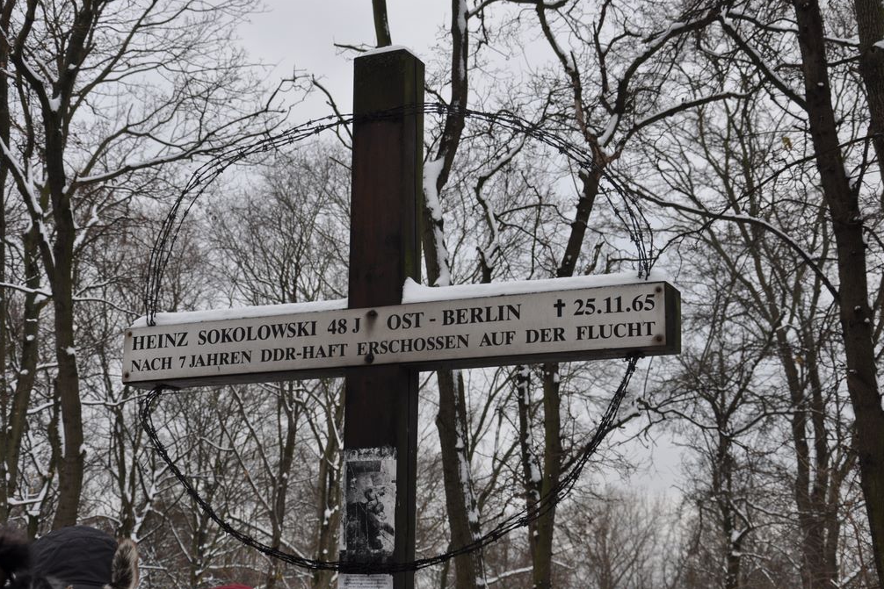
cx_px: 441
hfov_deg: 32.9
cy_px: 295
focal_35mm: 61
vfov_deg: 22.3
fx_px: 1498
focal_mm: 40
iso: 200
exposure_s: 1/200
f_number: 7.1
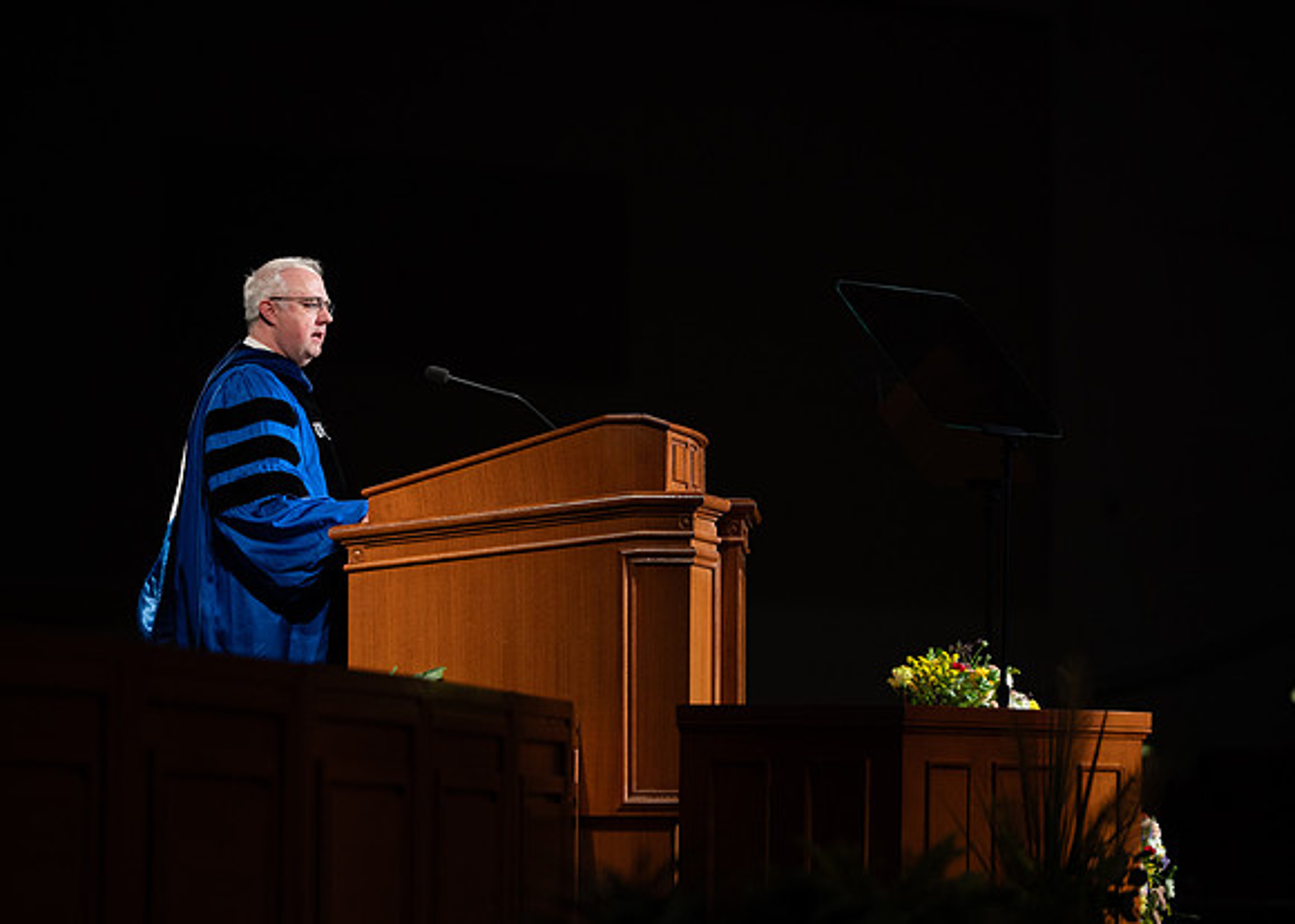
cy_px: 462
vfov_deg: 6.9
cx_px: 631
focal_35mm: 210
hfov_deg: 9.6
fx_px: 7716
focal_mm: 200
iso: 800
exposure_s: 1/250
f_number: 2.8
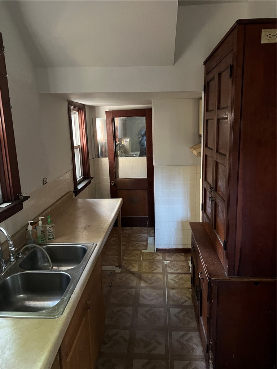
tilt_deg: -15.1
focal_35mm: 26
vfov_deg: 67.3
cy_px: 184
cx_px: 138
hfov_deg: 53.1
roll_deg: +1.5
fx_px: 277
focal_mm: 5.7
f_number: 1.5
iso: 640
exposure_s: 1/33
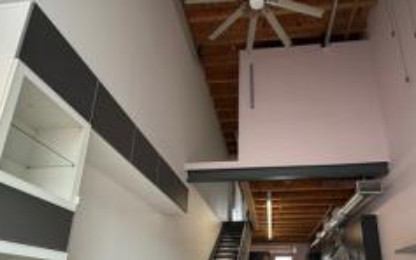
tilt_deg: +16.8
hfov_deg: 72.1
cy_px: 206
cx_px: 240
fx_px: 283
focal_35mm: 25
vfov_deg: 46.8
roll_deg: +0.3
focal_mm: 2.22
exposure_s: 1/120
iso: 250
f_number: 2.2
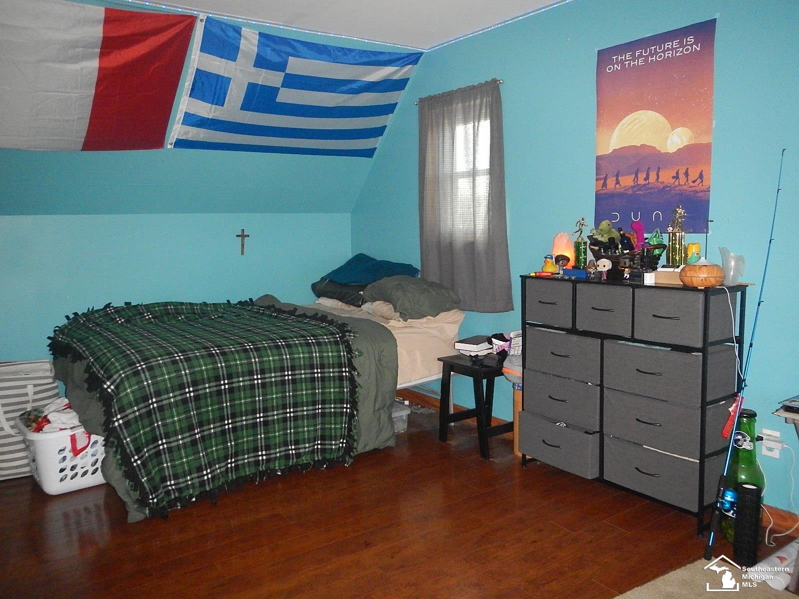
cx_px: 400
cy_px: 300
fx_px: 646
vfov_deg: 49.7
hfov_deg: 63.4
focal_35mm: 28
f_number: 3.9
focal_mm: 5
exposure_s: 1/30
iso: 800
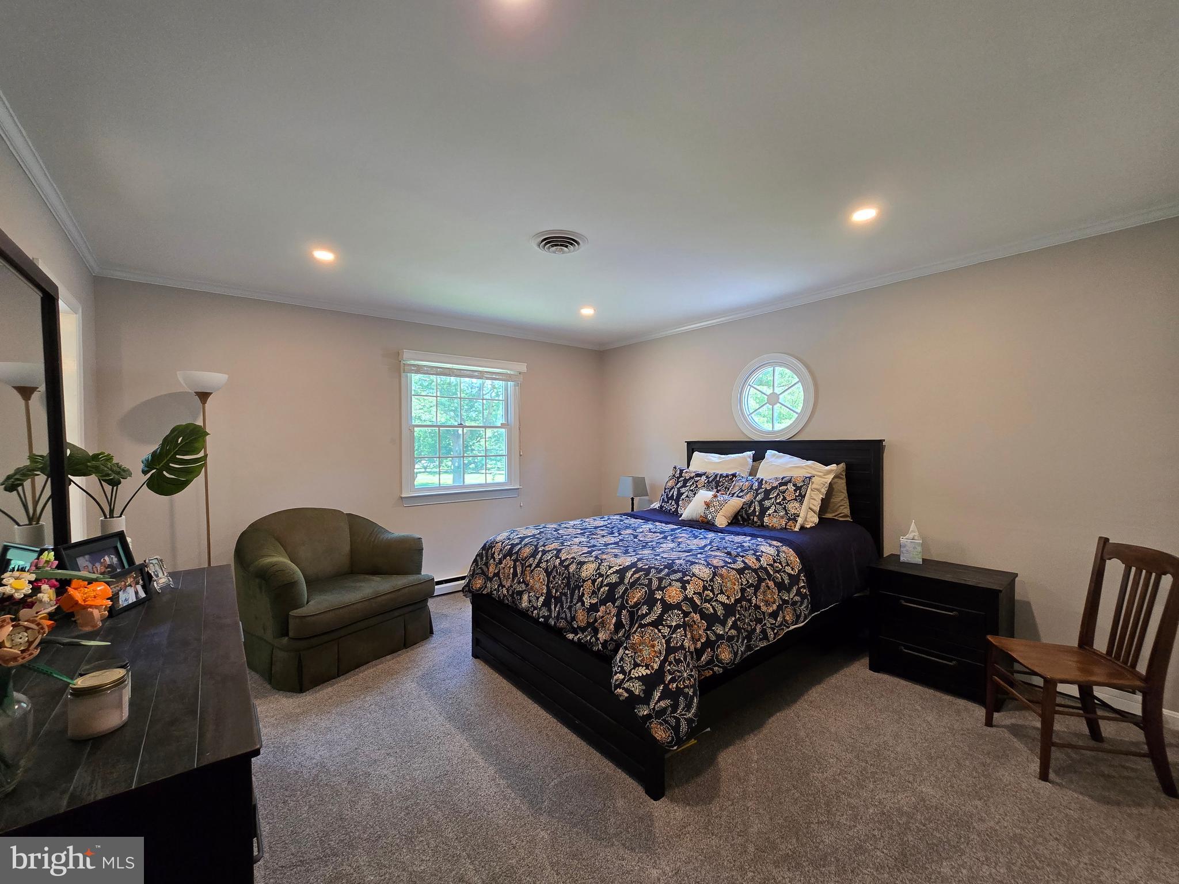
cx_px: 590
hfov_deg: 106.2
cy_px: 442
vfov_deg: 89.9
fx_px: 443
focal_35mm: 13
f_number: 2.2
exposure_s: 1/60
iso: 200
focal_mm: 2.2
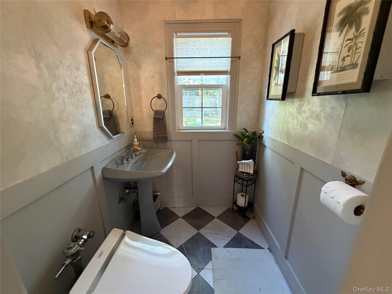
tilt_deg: -15.0
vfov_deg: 85.7
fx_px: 159
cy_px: 147
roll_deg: +0.8
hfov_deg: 102.1
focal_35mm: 14
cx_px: 196
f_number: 2.2
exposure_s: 1/60
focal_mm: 2.22
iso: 800
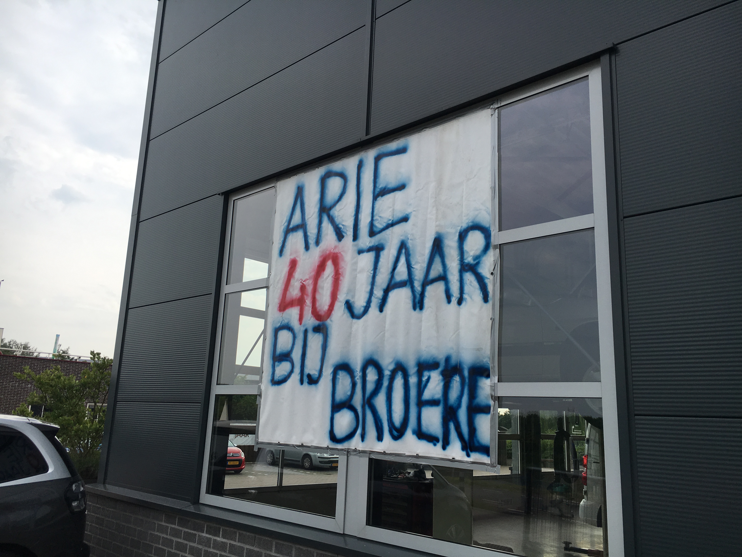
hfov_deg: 61.7
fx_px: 622
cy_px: 278
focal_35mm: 29
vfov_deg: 48.2
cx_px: 371
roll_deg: -3.9
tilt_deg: +14.3
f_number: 2.2
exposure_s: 1/974
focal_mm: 4.15
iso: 25
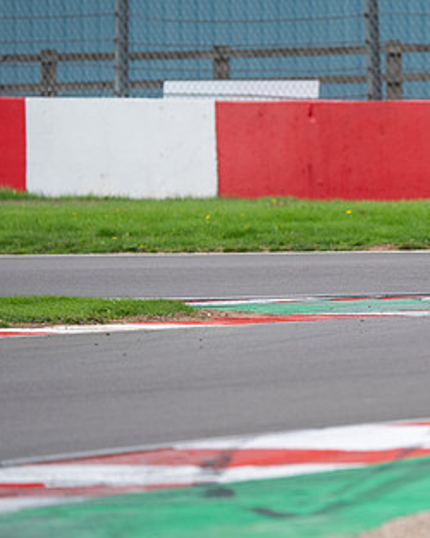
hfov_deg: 1.5
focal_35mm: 1045
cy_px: 218
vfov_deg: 1.9
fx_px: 16640
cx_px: 492
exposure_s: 1/500
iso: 400
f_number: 5
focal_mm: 600
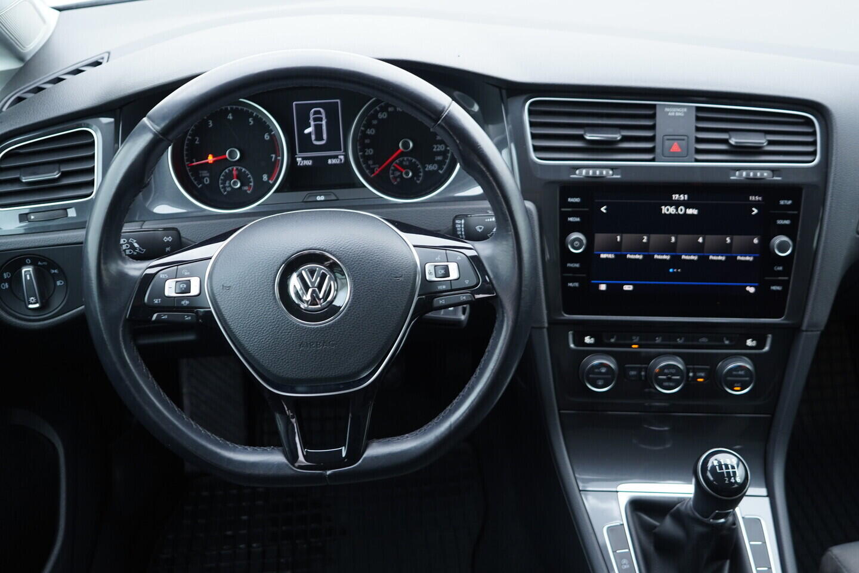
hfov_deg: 53.1
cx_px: 430
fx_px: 859
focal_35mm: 36
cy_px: 286
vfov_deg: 36.9
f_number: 2.8
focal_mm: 24
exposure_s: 1/40
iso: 320
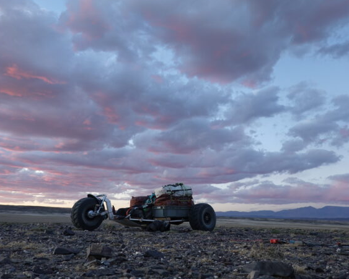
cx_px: 150
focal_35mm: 28
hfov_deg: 61.9
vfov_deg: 51.6
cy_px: 136
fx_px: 289
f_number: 2.8
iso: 125
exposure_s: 1/30
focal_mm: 9
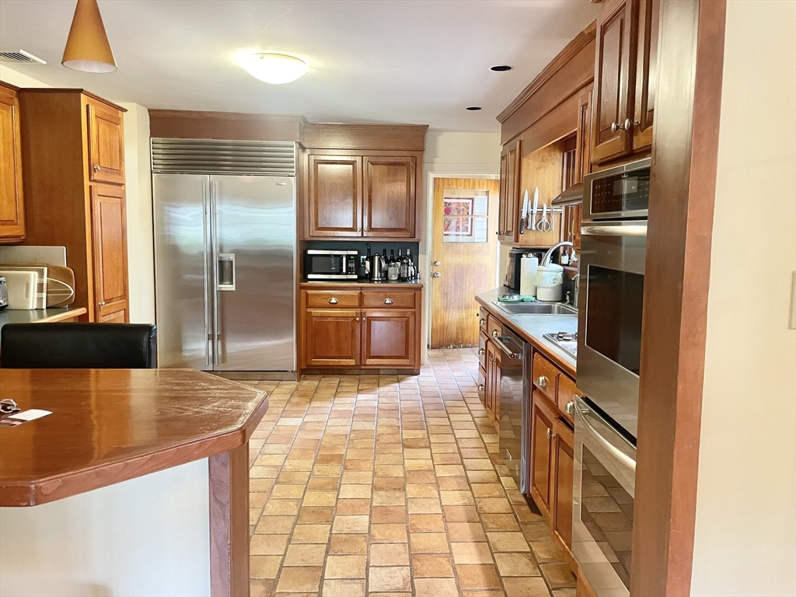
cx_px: 398
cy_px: 298
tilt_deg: -5.6
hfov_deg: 67.3
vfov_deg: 53.1
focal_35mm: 26
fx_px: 598
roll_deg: -0.2
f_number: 1.6
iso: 400
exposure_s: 1/60
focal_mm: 4.2
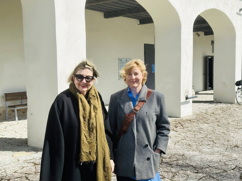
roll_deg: +1.7
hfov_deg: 39.7
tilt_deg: -2.9
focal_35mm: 48
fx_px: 336
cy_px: 90
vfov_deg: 30.3
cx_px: 121
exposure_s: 1/3058
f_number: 1.78
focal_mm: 6.86
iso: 64
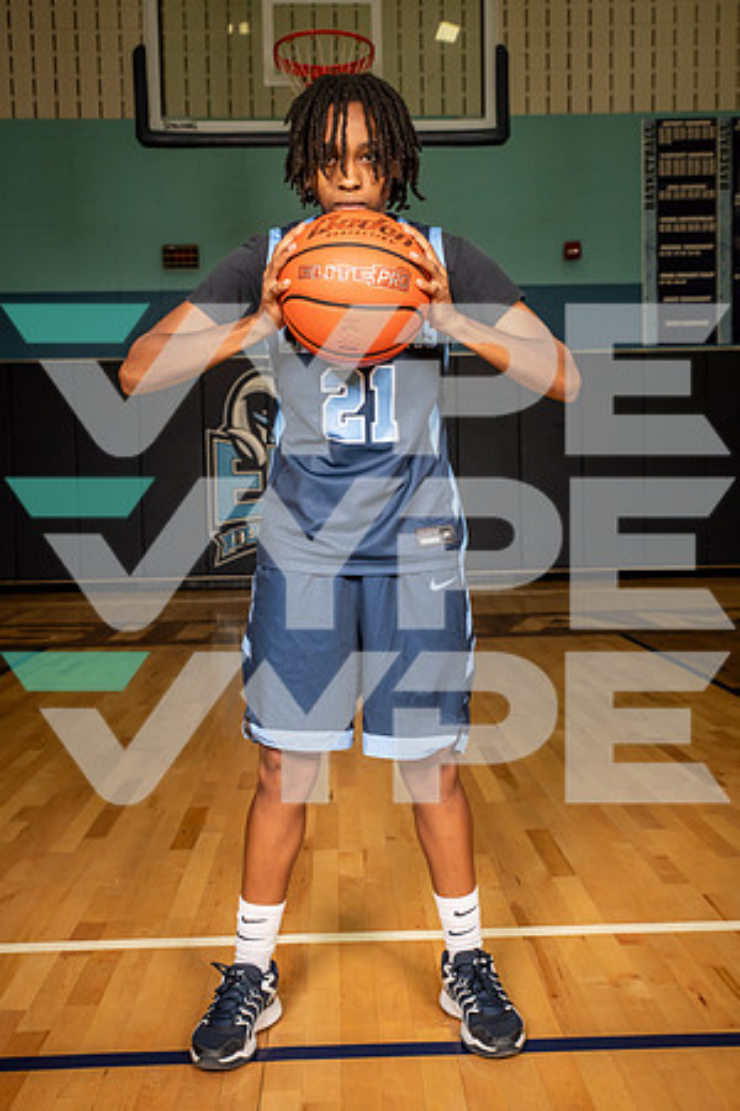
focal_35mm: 42
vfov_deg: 46.4
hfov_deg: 31.9
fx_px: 1295
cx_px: 370
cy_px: 556
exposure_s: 1/320
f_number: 6.3
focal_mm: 42
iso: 640
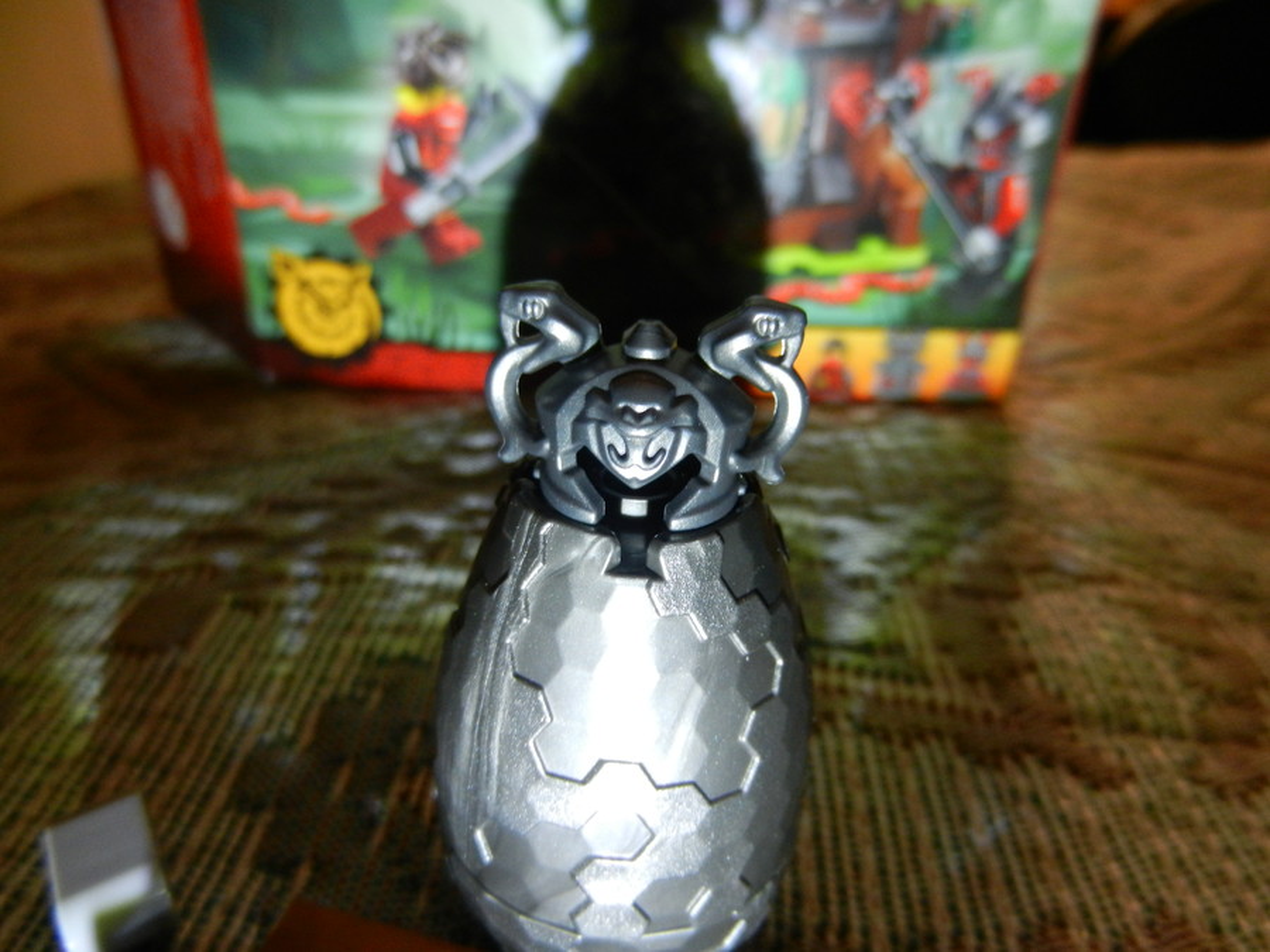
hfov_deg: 69.4
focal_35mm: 25
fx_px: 917
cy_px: 476
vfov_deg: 54.9
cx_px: 635
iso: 400
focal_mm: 4.5
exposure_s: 1/15
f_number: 3.5
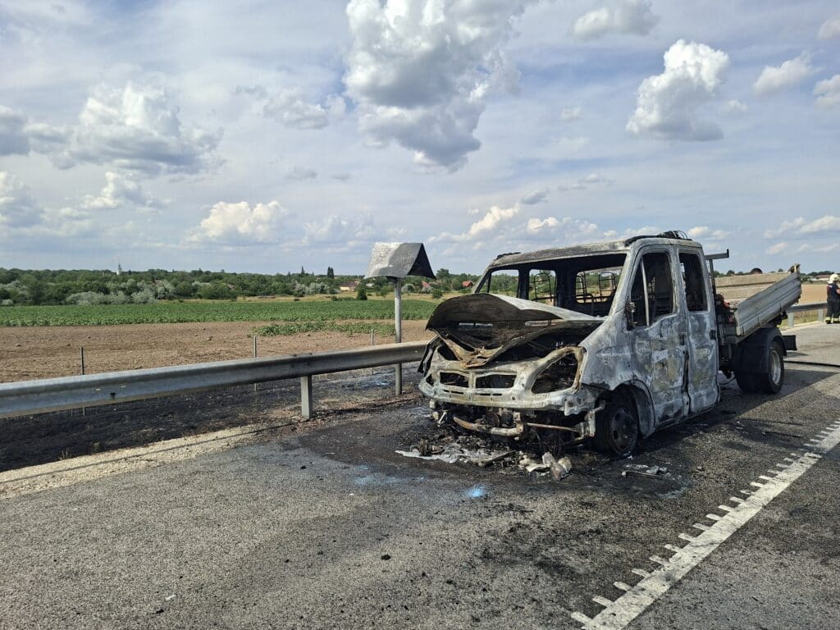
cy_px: 315
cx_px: 420
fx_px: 558
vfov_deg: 58.9
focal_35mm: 23
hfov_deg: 73.9
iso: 50
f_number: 1.8
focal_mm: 5.54
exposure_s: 1/2053
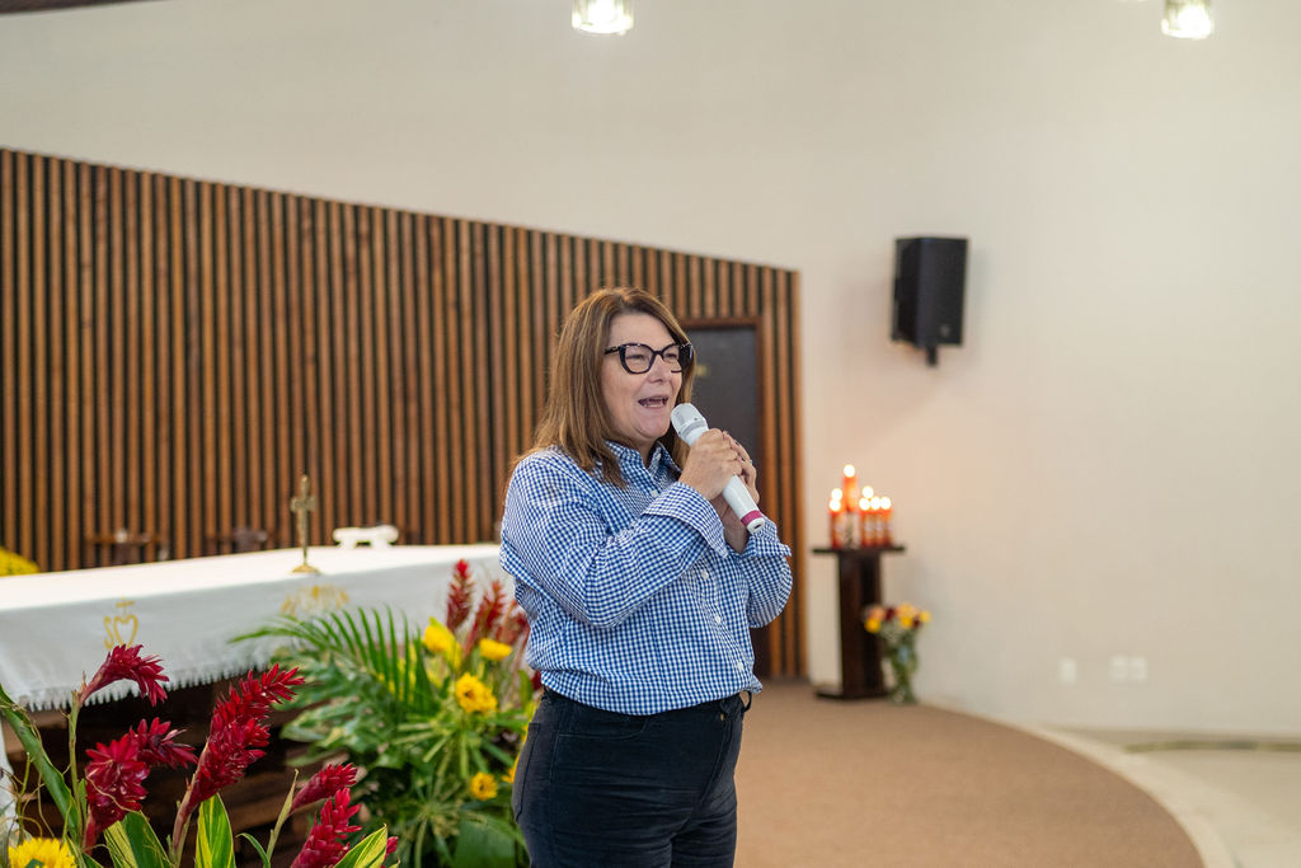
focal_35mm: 52
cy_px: 434
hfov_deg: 38.2
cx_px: 650
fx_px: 1879
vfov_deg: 26.0
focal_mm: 35
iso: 1000
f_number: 1.8
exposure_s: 1/160
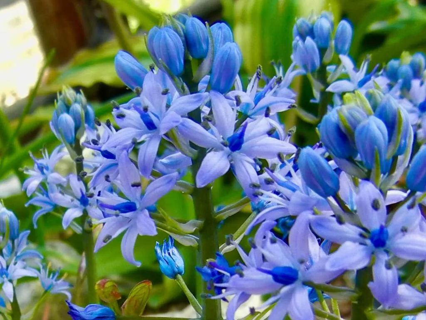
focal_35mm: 30
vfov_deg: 46.8
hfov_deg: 60.0
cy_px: 160
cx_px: 213
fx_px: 369
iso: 160
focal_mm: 5.4
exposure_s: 1/170
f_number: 3.5
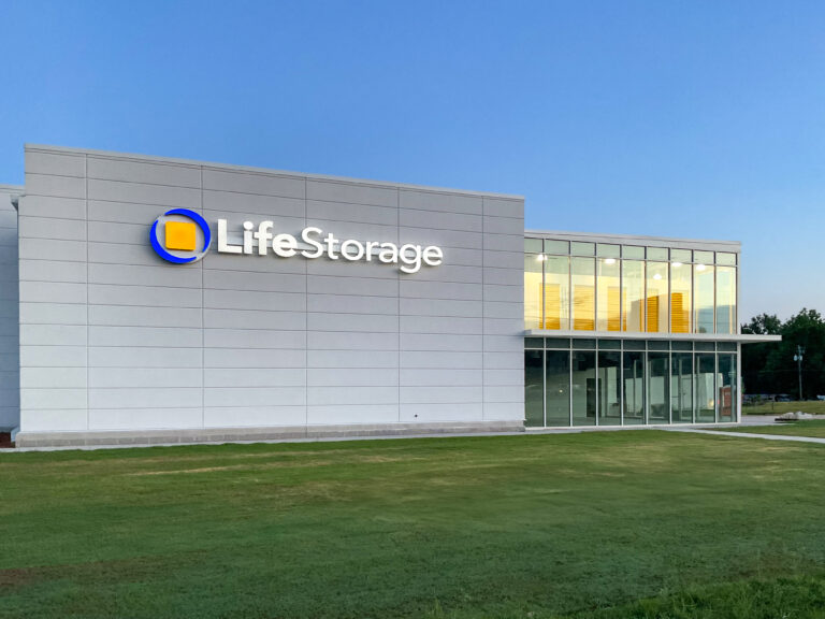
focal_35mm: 29
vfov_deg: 48.2
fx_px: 691
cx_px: 412
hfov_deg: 61.7
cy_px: 310
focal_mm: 3
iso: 125
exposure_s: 1/60
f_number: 1.8
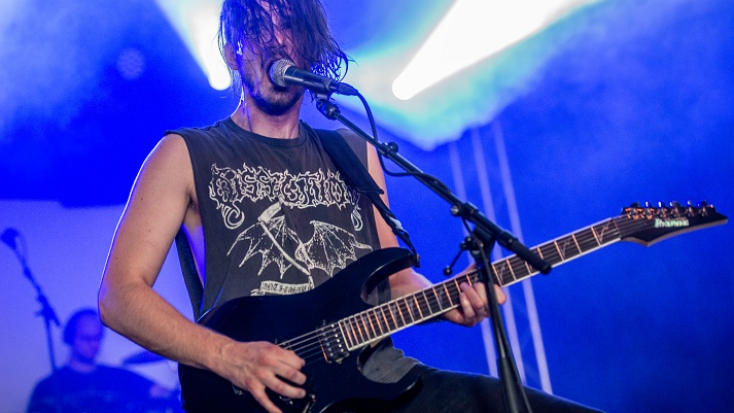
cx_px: 364
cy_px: 202
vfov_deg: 13.4
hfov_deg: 23.7
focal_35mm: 90
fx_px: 1752
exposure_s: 1/125
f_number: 3.2
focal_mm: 85
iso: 1600
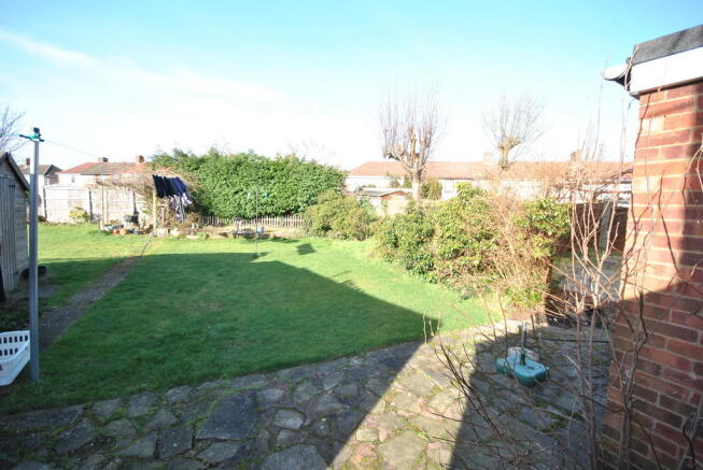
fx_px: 293
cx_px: 352
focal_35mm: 15
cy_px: 235
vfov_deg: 77.5
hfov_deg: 100.3
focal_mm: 10
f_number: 5.6
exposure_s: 1/125
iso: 160
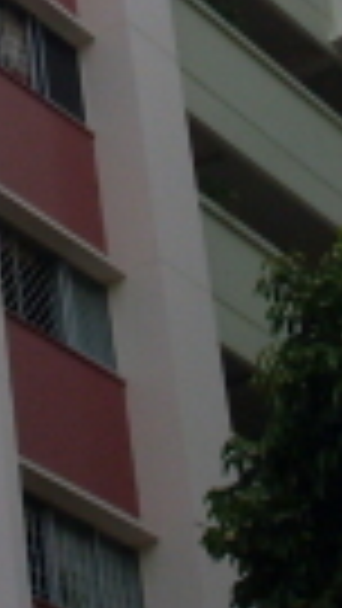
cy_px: -261
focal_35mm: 169
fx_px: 2723
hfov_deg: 7.2
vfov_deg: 12.2
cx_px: -18
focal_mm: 6.3
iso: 80
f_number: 8.4
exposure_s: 1/125
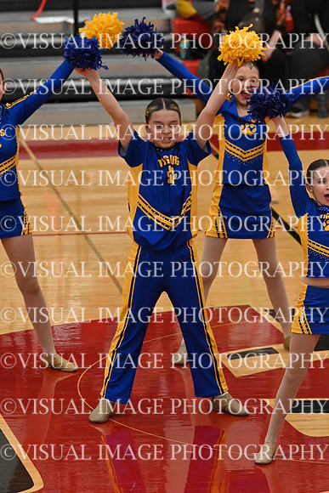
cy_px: 246
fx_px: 3589
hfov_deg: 5.2
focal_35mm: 262
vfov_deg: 7.9
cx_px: 164
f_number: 4
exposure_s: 1/400
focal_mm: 175
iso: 6400
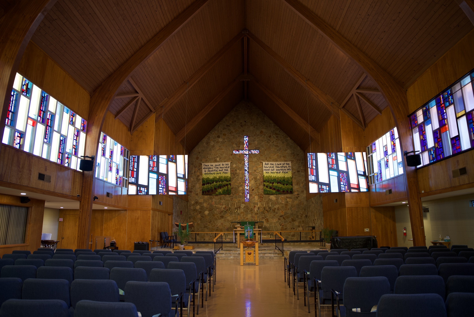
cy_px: 158
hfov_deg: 73.7
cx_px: 237
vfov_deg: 53.2
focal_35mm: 24
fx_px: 316
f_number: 2.8
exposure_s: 1/30
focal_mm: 24
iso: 400
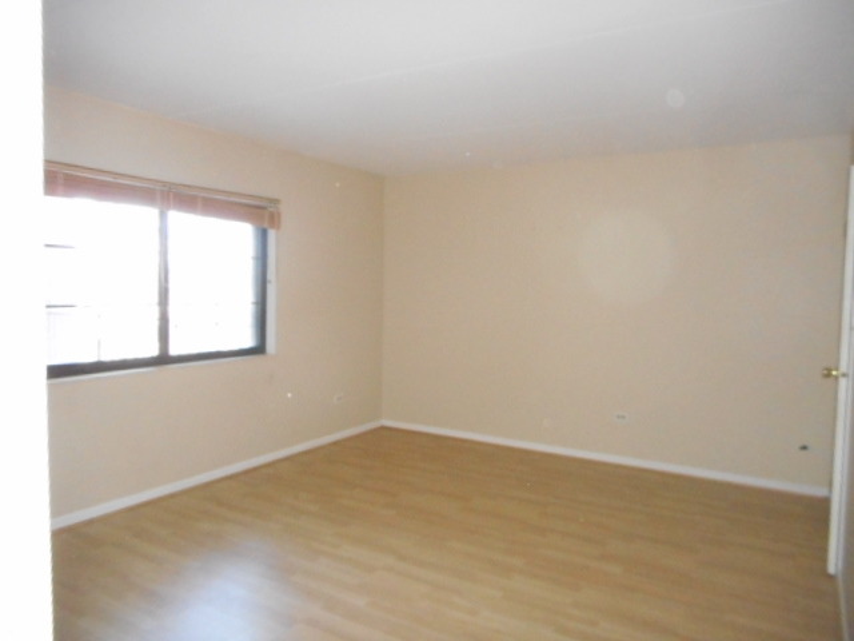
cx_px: 427
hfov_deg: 69.4
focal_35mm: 25
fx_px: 617
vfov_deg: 54.9
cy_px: 320
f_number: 3.7
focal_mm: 4.5
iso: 800
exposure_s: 1/25
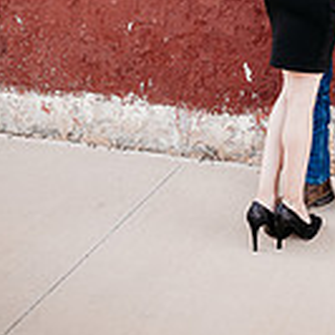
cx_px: 365
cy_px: -207
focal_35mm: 69
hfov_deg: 23.5
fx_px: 755
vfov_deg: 20.3
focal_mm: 24
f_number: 2.8
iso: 250
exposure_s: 1/640
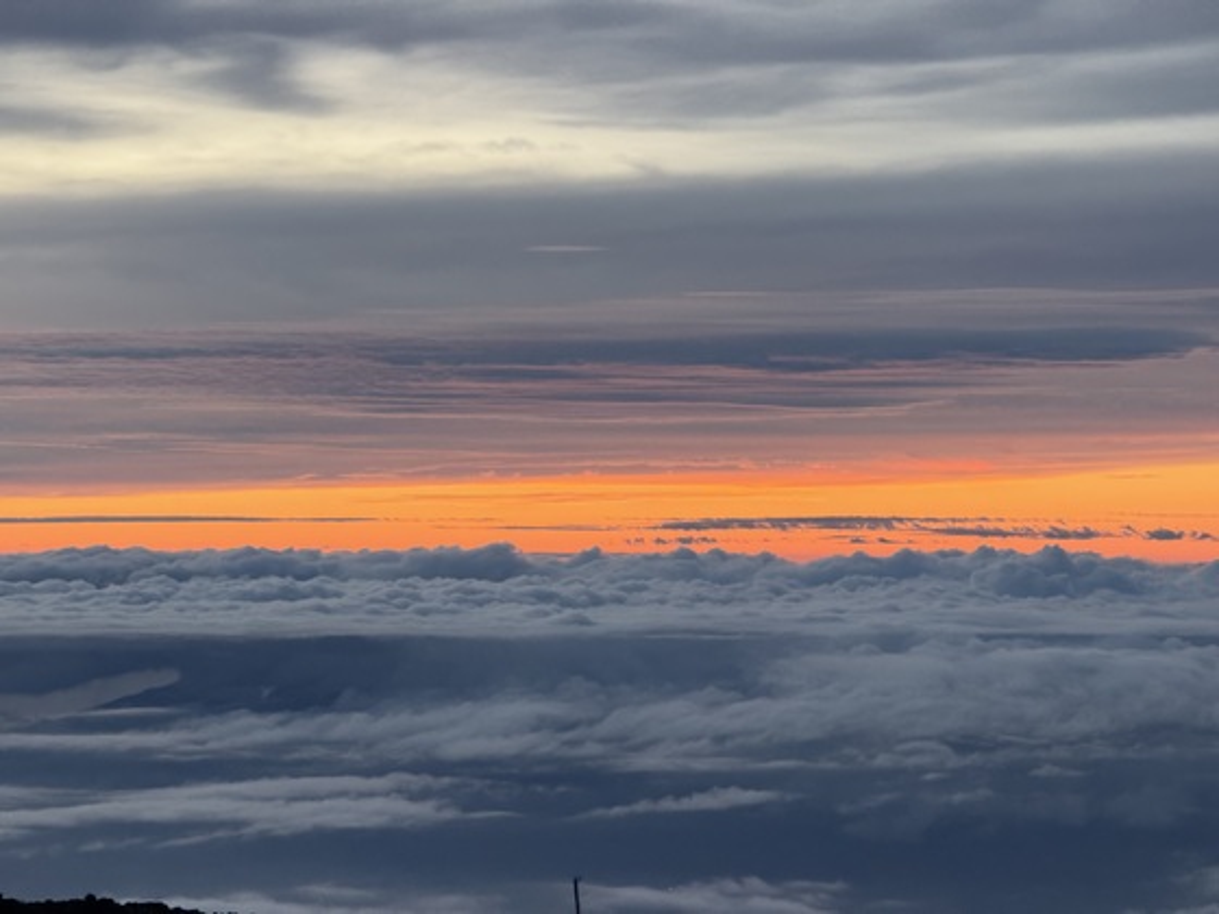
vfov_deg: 12.3
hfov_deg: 16.4
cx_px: 610
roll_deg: -0.6
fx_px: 4226
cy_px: 457
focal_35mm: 120
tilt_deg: -0.4
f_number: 2.8
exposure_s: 1/99
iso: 250
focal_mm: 15.66
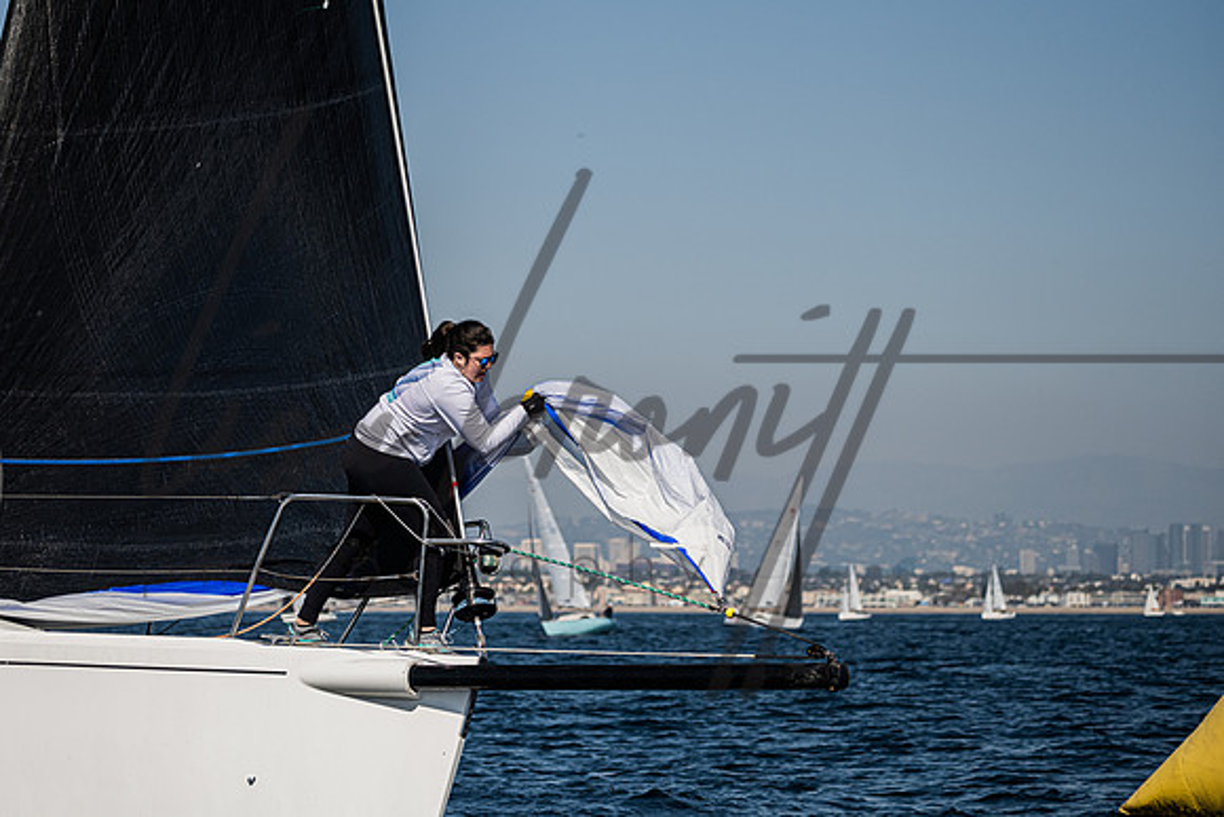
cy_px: 317
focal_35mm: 145
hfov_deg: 14.1
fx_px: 4936
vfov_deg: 9.5
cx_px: 499
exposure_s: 1/8000
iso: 400
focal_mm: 115
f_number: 4.5
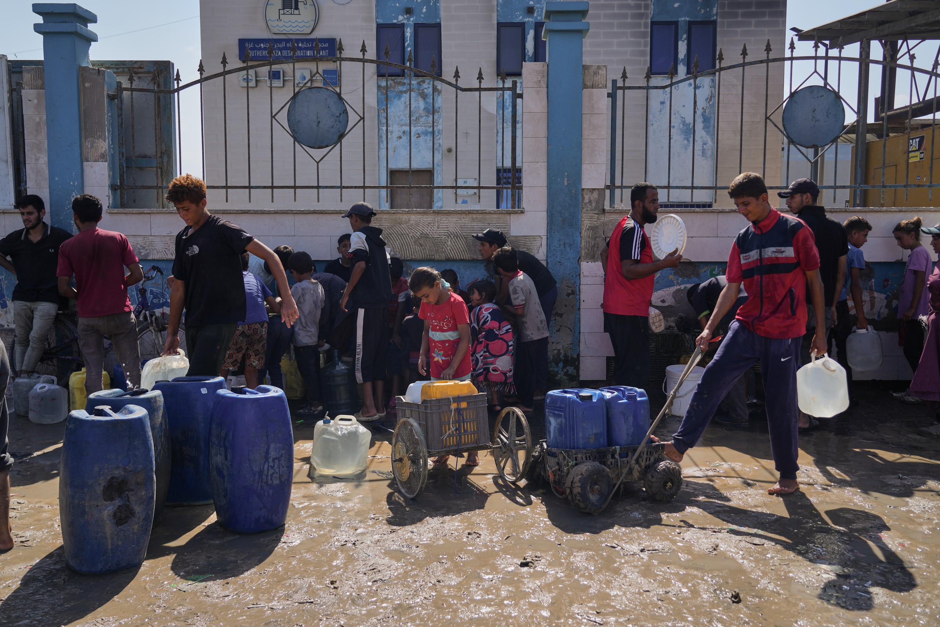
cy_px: 314
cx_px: 470
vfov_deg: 43.6
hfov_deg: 61.9
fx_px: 783
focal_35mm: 30
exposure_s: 1/1250
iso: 100
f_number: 4
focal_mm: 30
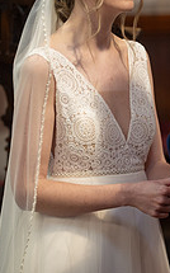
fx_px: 2058
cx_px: 173
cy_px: 85
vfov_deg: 7.6
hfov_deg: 4.7
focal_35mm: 277
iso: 1600
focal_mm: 130
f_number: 2.8
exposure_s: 1/125
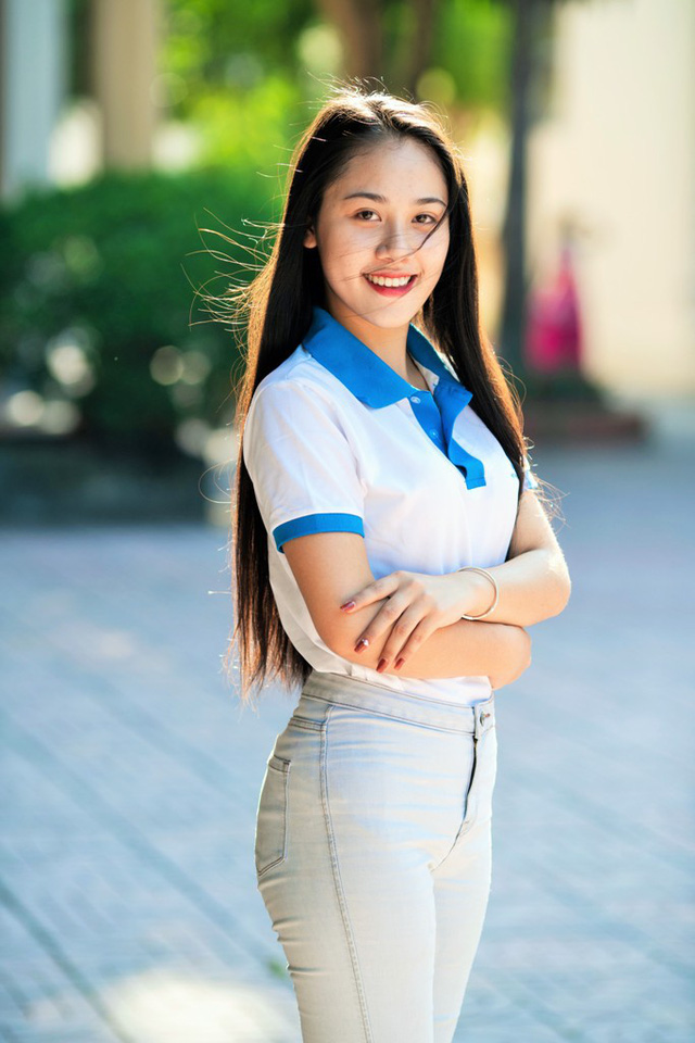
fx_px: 3909
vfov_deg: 15.2
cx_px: 348
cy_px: 522
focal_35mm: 135
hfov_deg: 10.2
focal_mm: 135
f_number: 2.8
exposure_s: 1/400
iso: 250
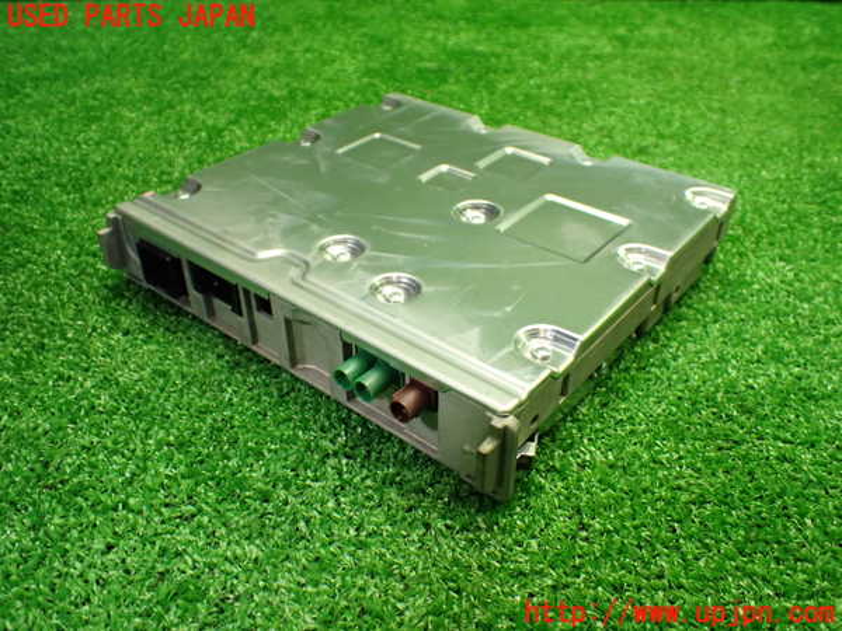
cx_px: 421
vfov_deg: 46.8
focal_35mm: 30
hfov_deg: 60.0
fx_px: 730
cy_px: 316
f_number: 2.3
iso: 640
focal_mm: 5.4
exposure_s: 1/125
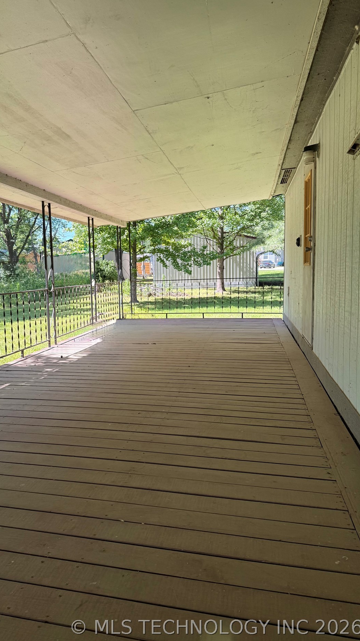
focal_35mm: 27
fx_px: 458
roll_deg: +1.5
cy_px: 311
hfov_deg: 42.3
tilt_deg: -5.3
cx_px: 119
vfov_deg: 69.8
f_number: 1.78
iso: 80
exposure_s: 1/470
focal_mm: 6.76
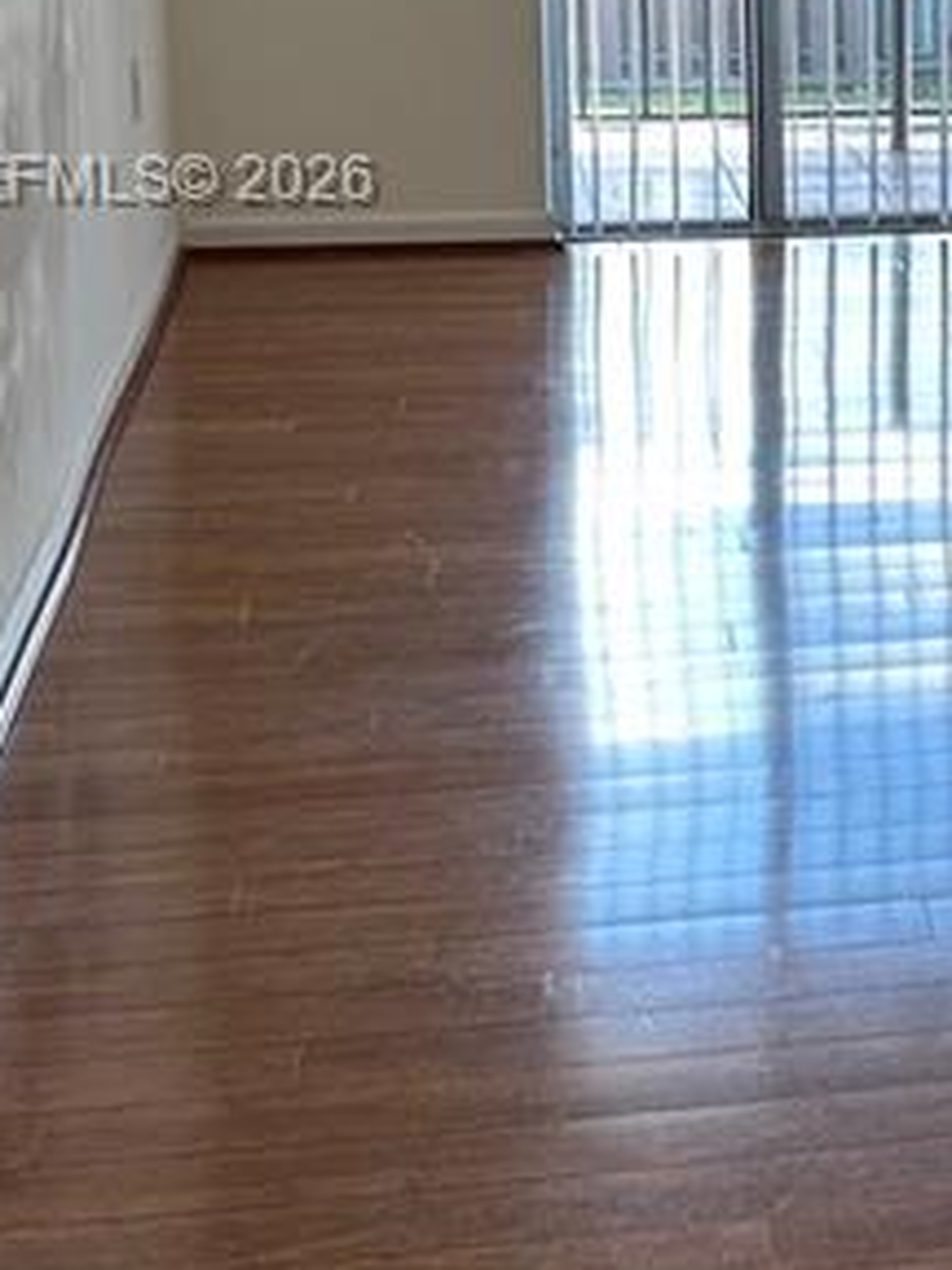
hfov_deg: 13.7
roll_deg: -2.8
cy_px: 185
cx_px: 1543
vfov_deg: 19.4
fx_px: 3667
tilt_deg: -8.3
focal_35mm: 100
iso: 80
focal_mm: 6.86
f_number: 1.78
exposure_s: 1/120
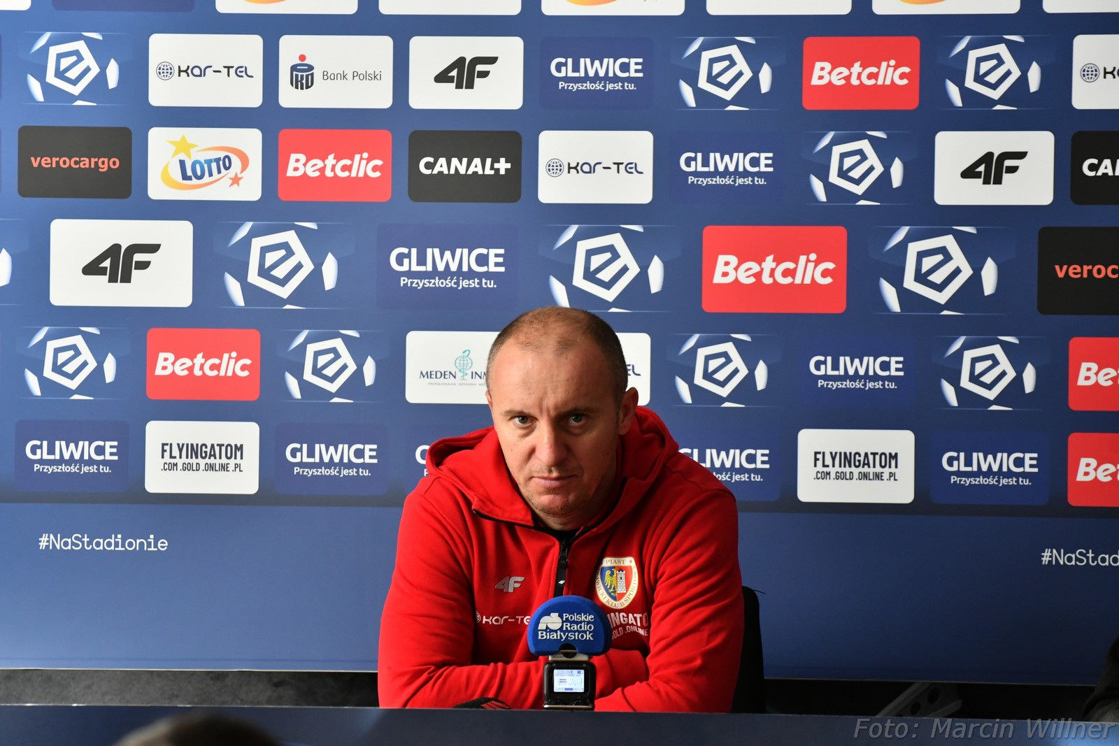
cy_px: 373
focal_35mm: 218
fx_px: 6761
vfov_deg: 6.3
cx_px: 560
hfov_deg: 9.5
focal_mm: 145
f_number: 6.3
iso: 1600
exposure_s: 1/60
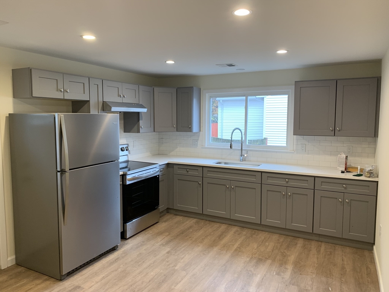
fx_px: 292
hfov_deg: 67.3
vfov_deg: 53.1
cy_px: 146
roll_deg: -0.4
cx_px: 194
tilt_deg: -4.6
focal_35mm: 26
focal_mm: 4.25
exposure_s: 1/60
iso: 100
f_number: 1.8
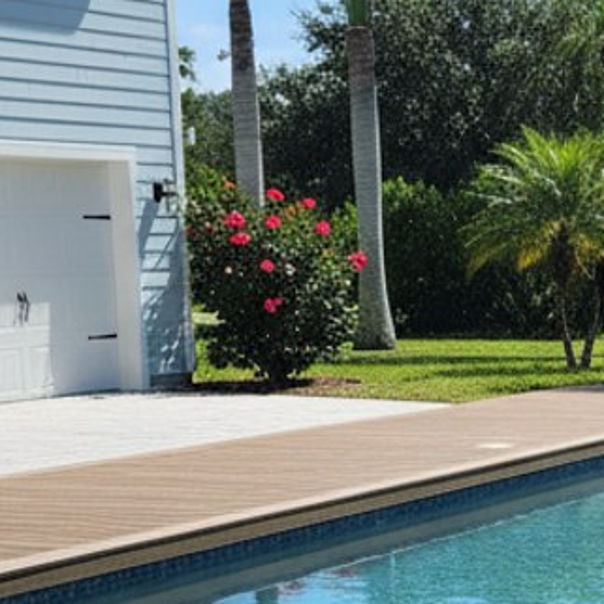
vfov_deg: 22.0
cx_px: 724
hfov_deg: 21.2
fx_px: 1500
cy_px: 596
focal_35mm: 76
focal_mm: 6.4
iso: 758
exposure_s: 1/1214
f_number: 1.8
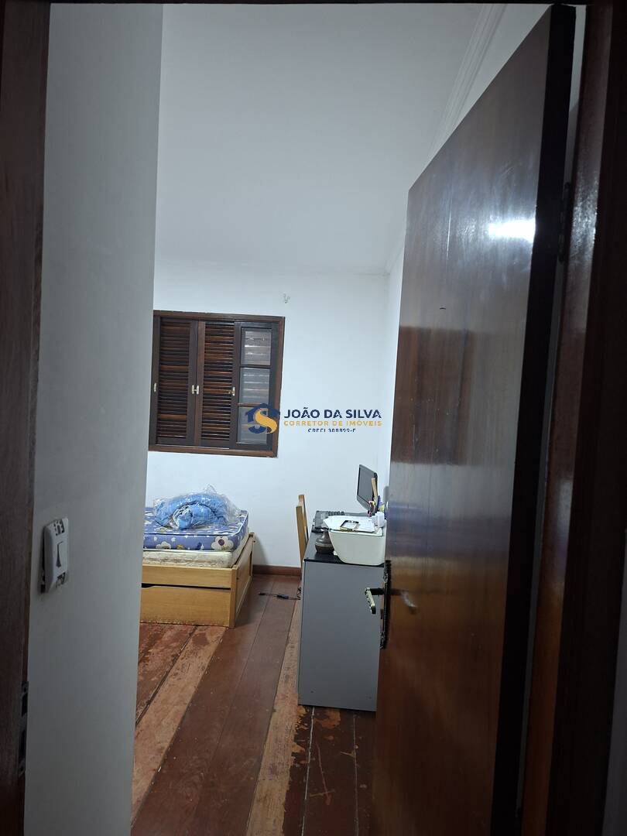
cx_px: 314
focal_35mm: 23
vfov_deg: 73.9
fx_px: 555
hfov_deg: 58.9
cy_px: 418
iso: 250
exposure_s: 1/30
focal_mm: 5.54
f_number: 1.8
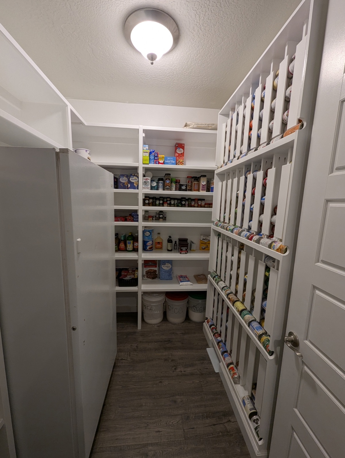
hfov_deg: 90.0
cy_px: 229
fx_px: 172
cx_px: 172
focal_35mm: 13
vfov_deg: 106.1
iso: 49
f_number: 2.2
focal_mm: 1.95
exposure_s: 1/30
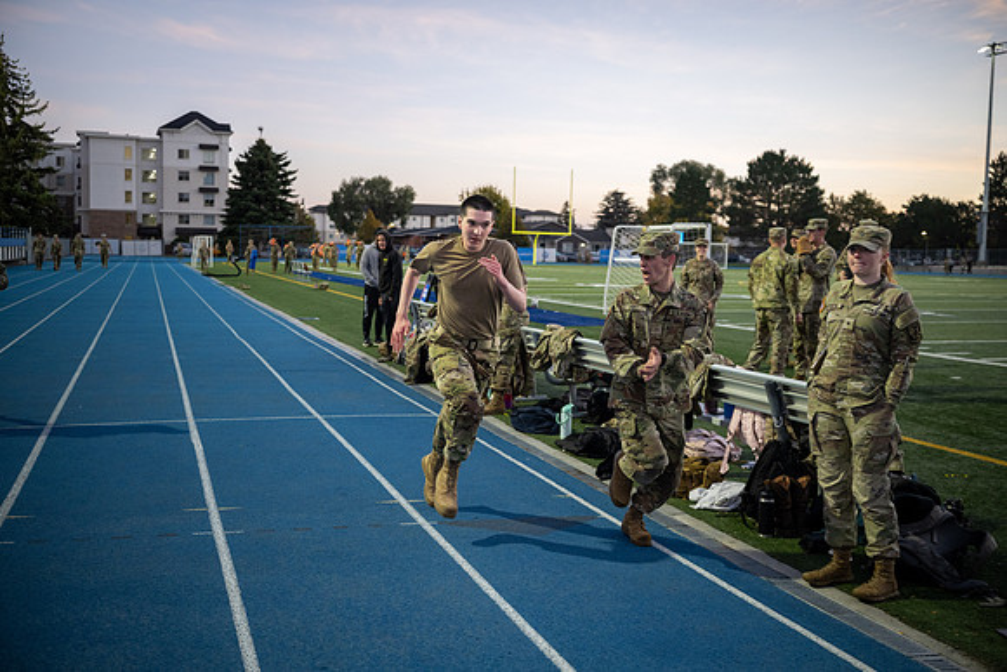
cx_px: 504
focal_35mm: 39
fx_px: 1091
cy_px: 336
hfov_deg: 49.5
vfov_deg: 34.2
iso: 1250
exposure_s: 1/320
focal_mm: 39
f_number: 2.8
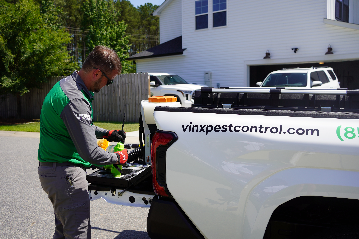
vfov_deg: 37.9
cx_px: 180
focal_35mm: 35
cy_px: 120
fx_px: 349
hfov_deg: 54.4
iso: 100
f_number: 5
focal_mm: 35
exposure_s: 1/500
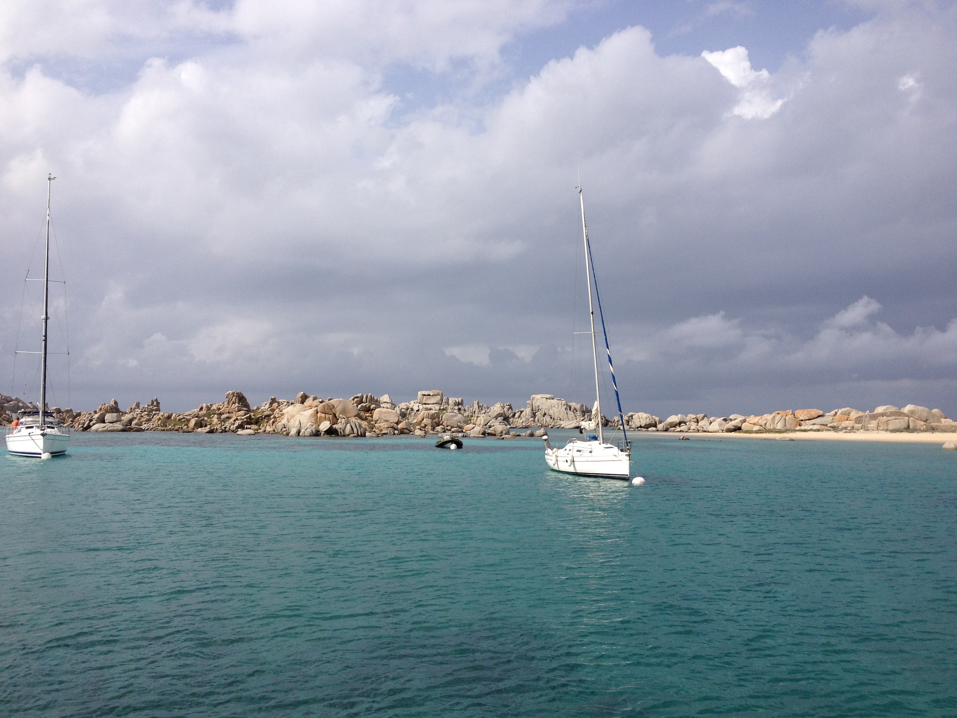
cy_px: 359
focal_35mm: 35
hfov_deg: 52.6
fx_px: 968
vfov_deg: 40.7
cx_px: 478
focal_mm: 4.28
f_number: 2.4
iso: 64
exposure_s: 1/3067
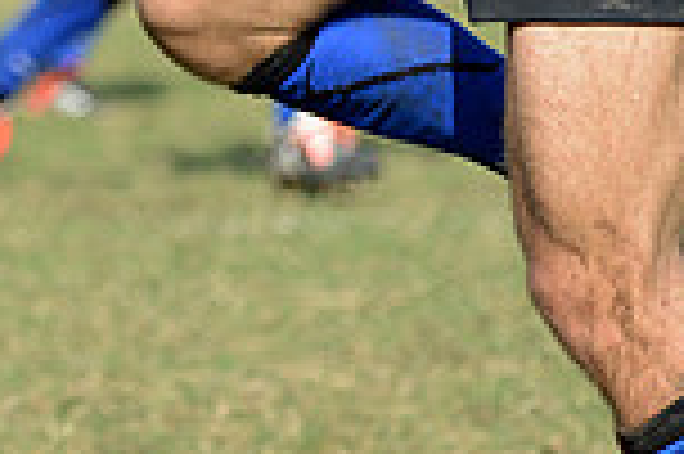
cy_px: -407
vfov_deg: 2.8
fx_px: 9414
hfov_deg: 4.1
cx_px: -284
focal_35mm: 496
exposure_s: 1/1600
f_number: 4
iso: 500
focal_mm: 130
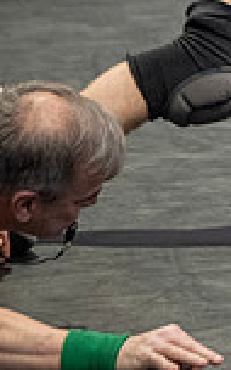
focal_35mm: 664
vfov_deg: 3.2
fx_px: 6688
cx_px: 794
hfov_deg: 2.0
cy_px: -66
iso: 3200
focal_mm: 135
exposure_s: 1/1000
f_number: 2.8
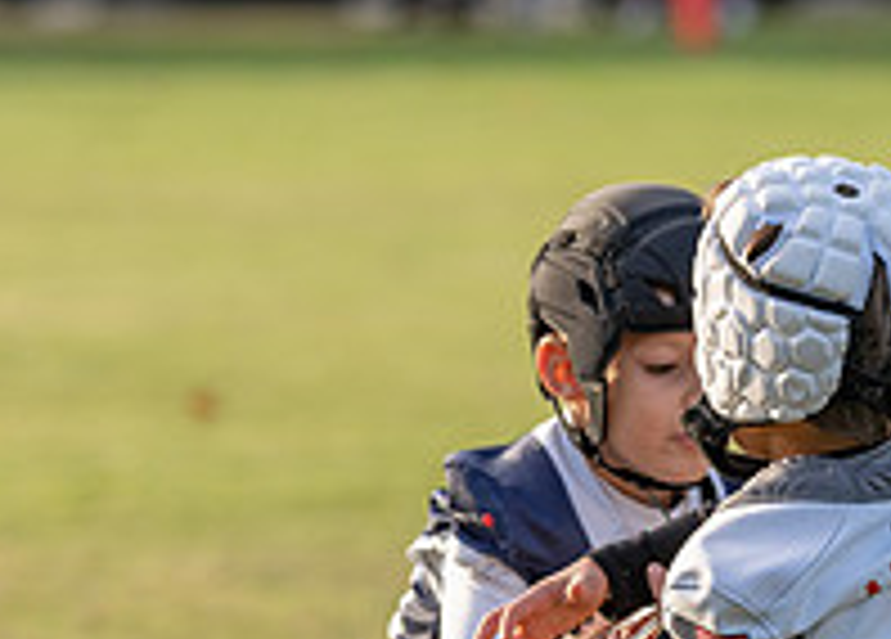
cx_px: 990
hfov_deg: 5.0
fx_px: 10111
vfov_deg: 3.6
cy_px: 726
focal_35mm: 399
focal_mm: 115
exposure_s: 1/1000
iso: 200
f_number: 2.8
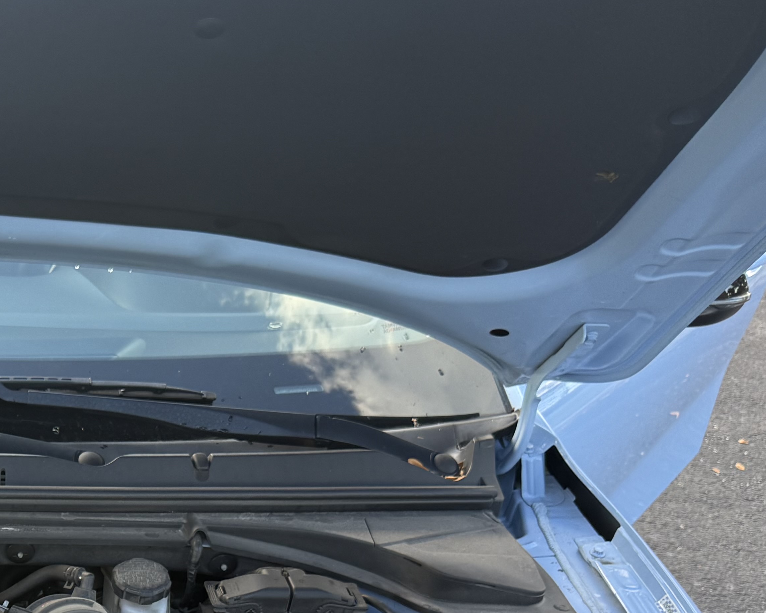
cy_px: 678
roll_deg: -2.3
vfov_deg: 24.4
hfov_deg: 29.2
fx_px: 1315
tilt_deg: -31.4
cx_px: -85
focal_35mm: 58
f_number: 1.78
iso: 100
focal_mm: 6.76
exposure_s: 1/250
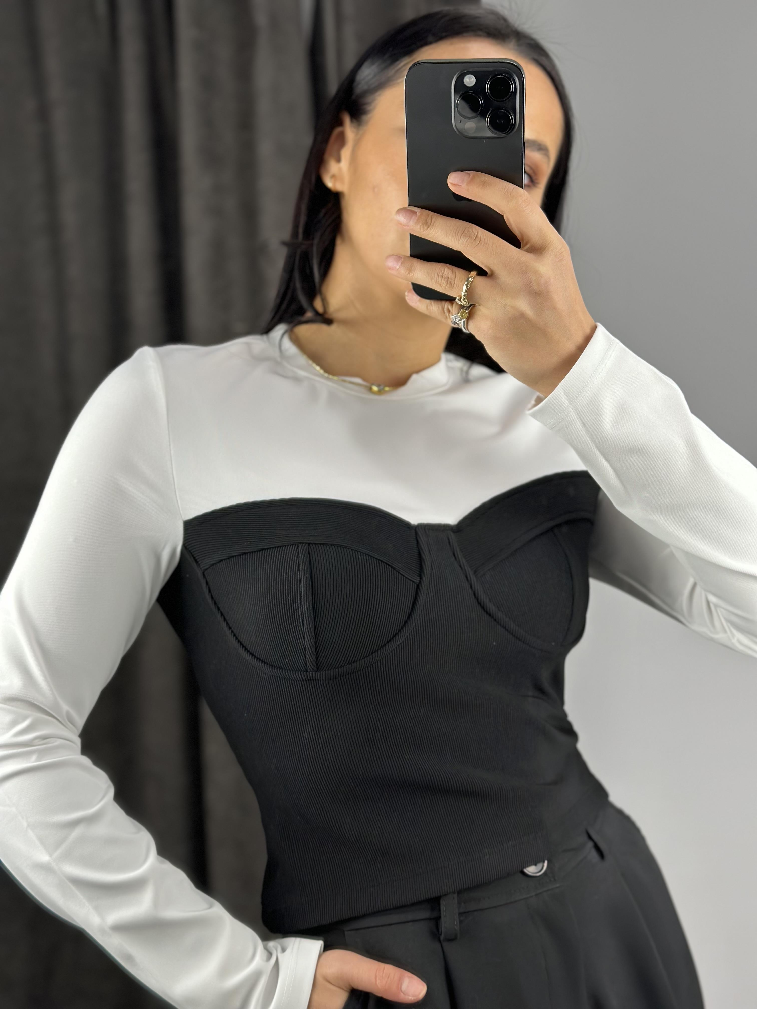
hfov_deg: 30.3
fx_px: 1400
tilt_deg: -27.8
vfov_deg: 39.7
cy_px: 504
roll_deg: +5.2
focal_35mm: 48
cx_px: 378
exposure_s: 1/100
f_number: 1.78
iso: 100
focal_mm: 6.86
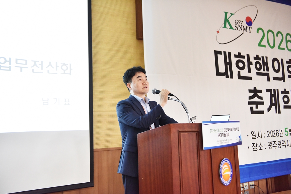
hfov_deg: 50.7
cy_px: 97
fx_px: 307
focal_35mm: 38
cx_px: 146
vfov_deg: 35.1
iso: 6400
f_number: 3.2
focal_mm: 38
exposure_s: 1/200
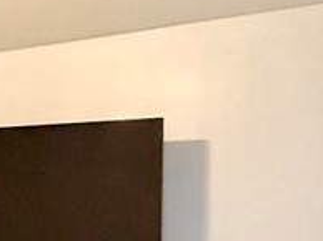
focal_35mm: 74
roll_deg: -1.7
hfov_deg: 20.2
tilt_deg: +2.2
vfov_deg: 19.7
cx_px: -235
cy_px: 188
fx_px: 690
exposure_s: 1/60
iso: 1000
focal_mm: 2.22
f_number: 2.2
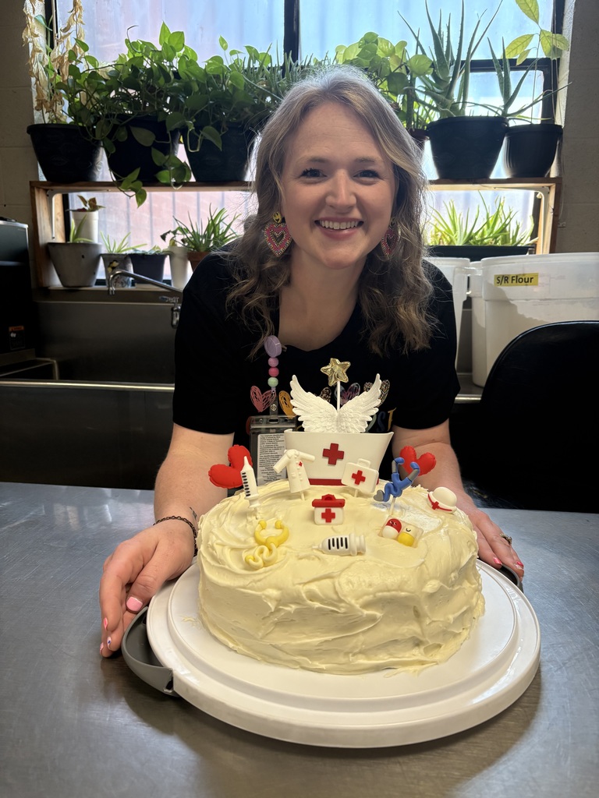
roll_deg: -0.9
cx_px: 300
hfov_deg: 53.1
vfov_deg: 67.3
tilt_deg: -11.6
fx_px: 600
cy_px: 399
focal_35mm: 26
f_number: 1.6
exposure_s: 1/120
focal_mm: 5.96
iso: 160
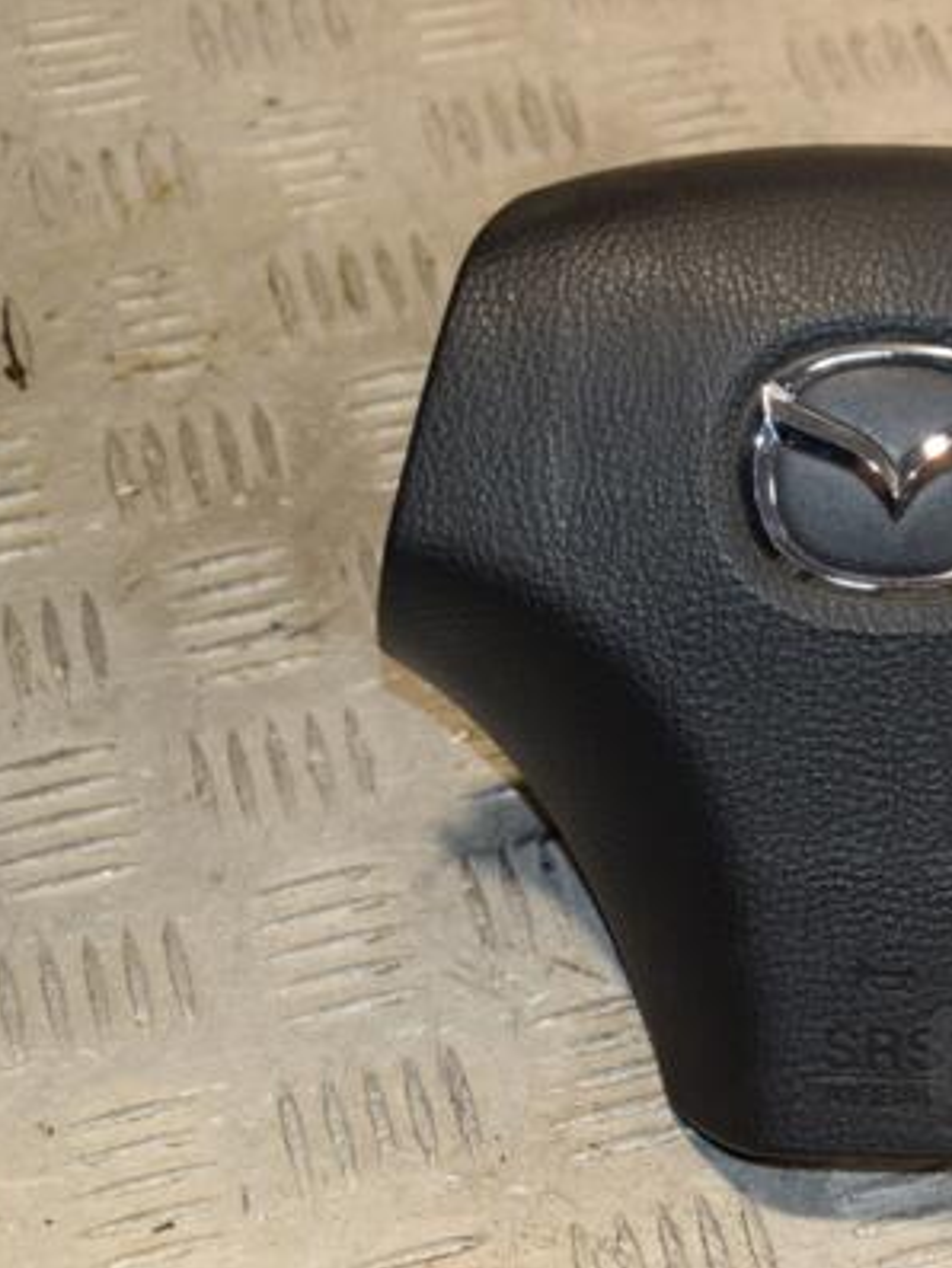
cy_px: 632
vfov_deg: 18.0
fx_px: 3995
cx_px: 869
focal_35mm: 109
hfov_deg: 13.5
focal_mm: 50
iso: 800
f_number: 6.3
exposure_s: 1/200
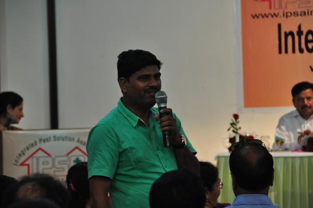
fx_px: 1759
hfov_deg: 10.2
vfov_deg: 6.8
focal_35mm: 202
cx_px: 156
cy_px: 104
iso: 800
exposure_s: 1/40
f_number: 5.6
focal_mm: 135
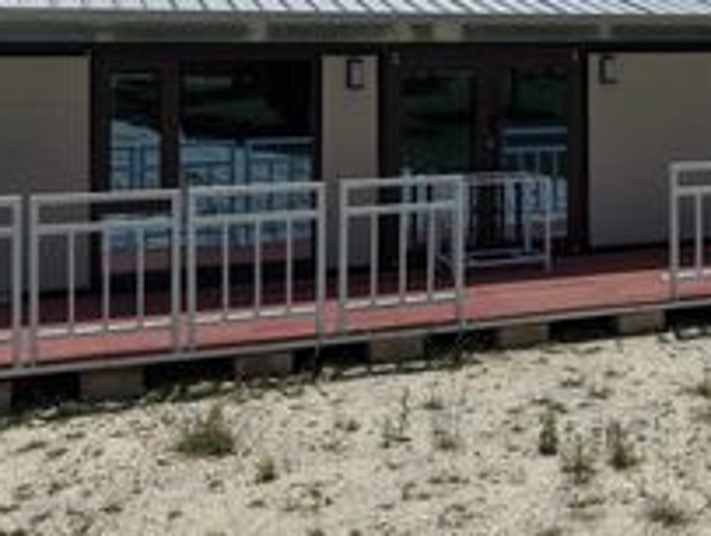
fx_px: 1214
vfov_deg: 24.1
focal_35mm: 59
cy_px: 44
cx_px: 518
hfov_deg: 32.1
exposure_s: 1/8000
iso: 130
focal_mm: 8.67
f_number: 1.8
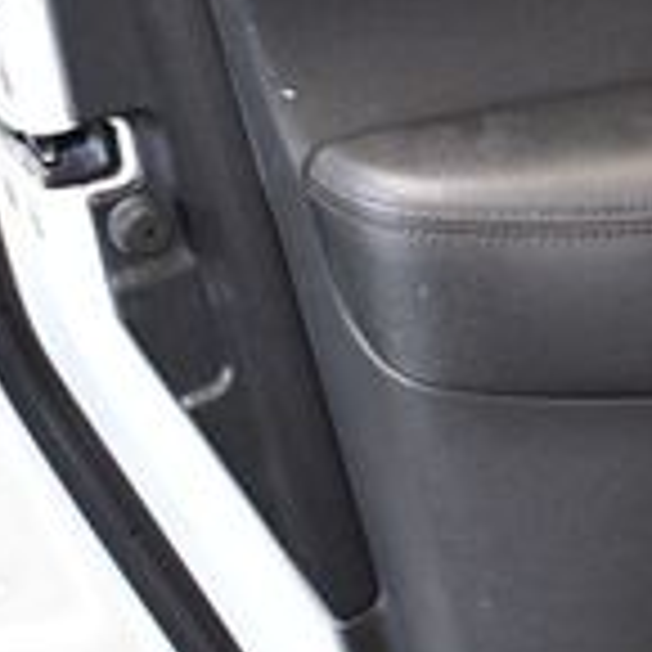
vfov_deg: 12.5
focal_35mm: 139
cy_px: 162
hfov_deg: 11.7
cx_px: 1124
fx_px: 2962
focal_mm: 25
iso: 3200
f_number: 4
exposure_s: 1/80
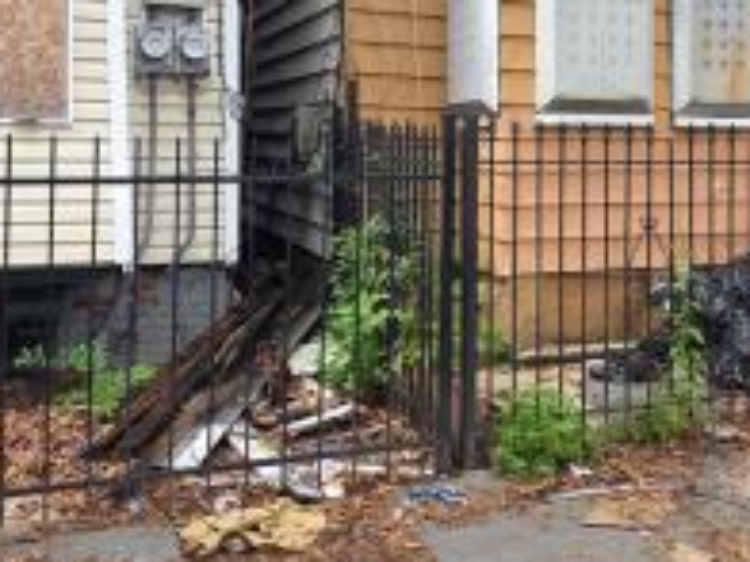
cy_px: 145
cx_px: 532
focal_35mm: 47
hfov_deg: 39.7
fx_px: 1018
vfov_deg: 30.4
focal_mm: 6.3
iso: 40
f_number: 1.7
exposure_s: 1/180
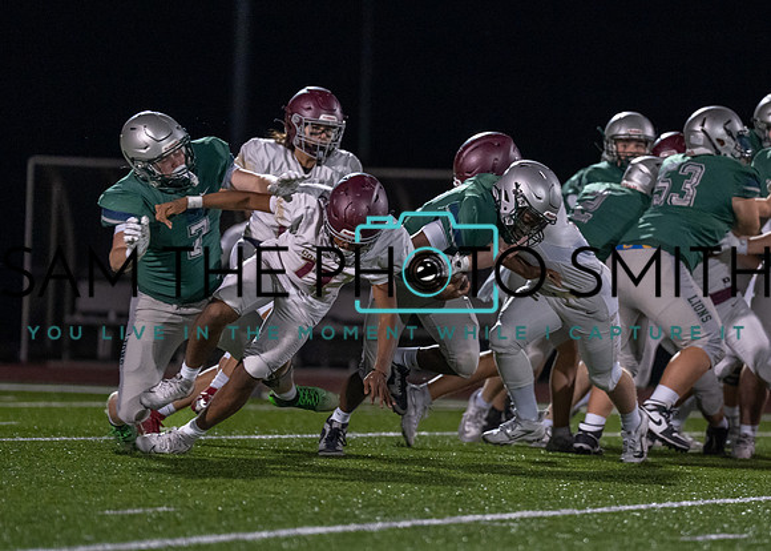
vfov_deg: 4.4
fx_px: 7115
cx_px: 481
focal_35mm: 325
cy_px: 255
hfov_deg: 6.2
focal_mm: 200
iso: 3200
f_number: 2.8
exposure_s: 1/1000
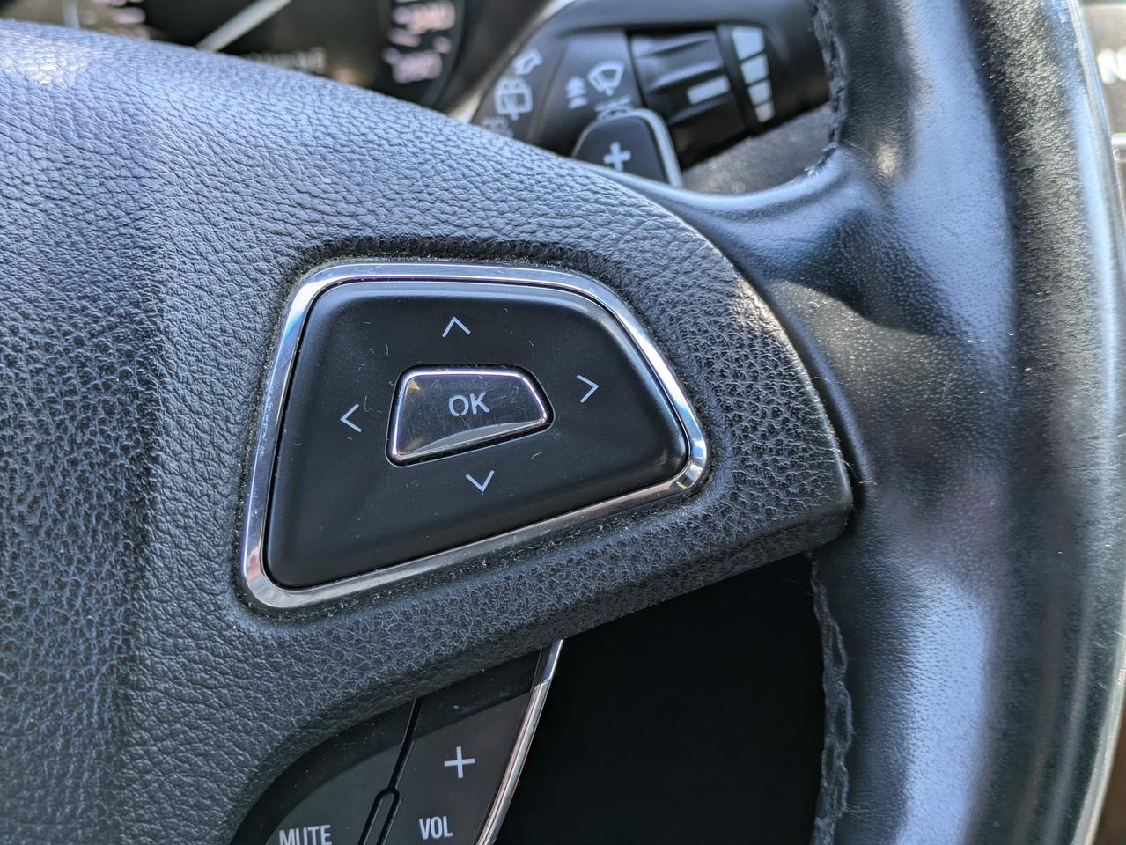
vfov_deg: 28.6
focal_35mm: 51
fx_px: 1659
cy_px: 422
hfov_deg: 37.5
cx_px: 563
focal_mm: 5.43
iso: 44
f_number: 1.89
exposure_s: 1/100
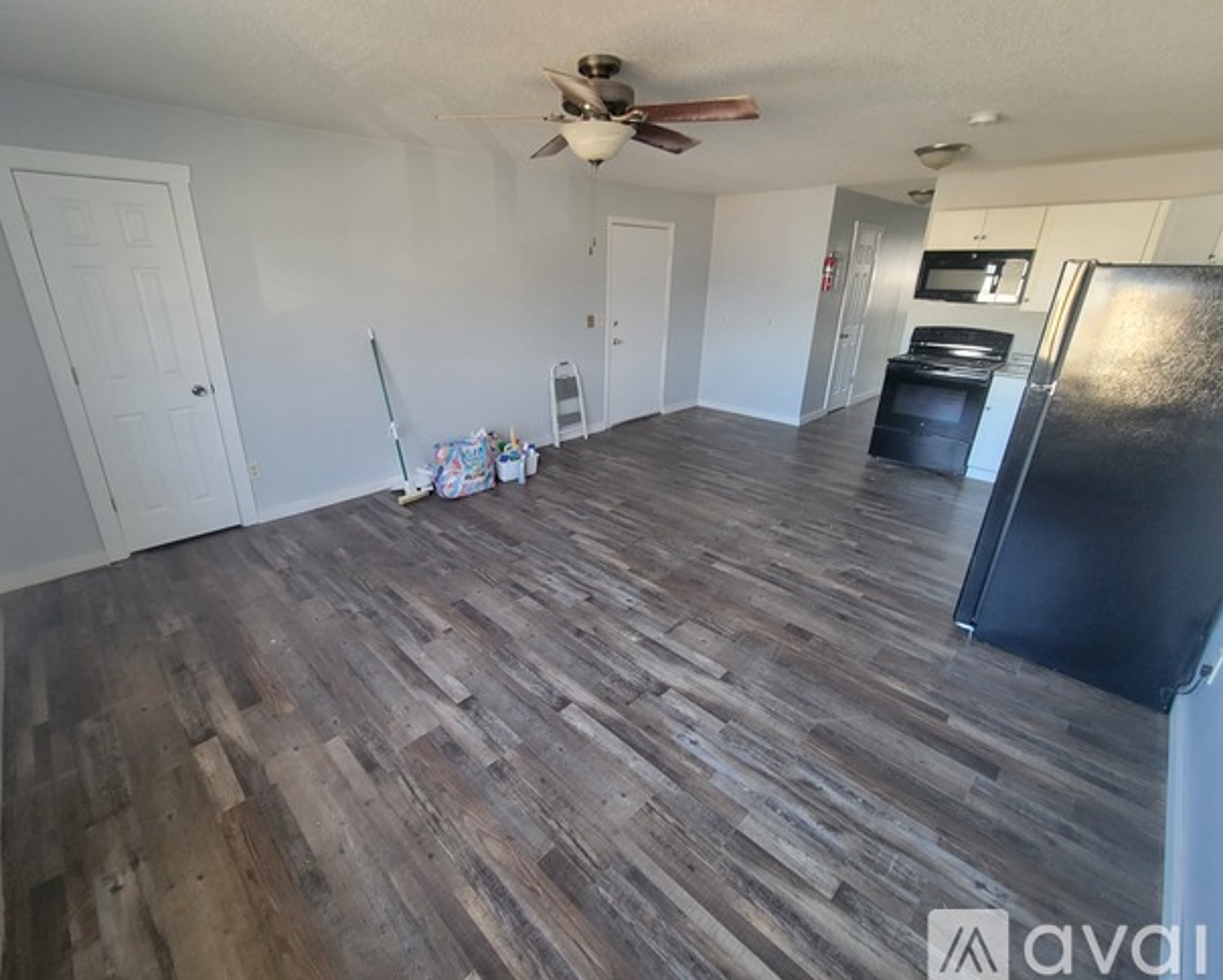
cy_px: 484
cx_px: 580
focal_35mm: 14
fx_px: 507
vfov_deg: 88.0
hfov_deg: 100.6
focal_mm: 2.2
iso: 320
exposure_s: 1/40
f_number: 2.2
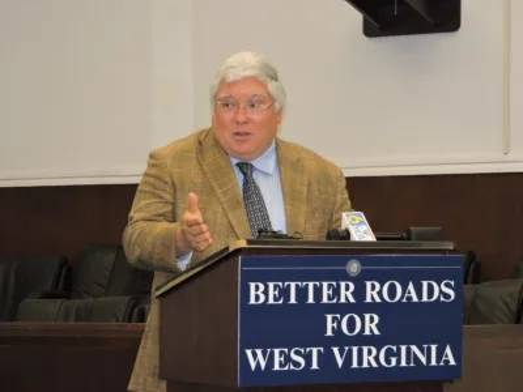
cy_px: 196
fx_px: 2191
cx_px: 262
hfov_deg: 13.6
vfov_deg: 10.2
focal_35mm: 145
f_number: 4.4
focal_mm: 25.9
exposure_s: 1/60
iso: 450
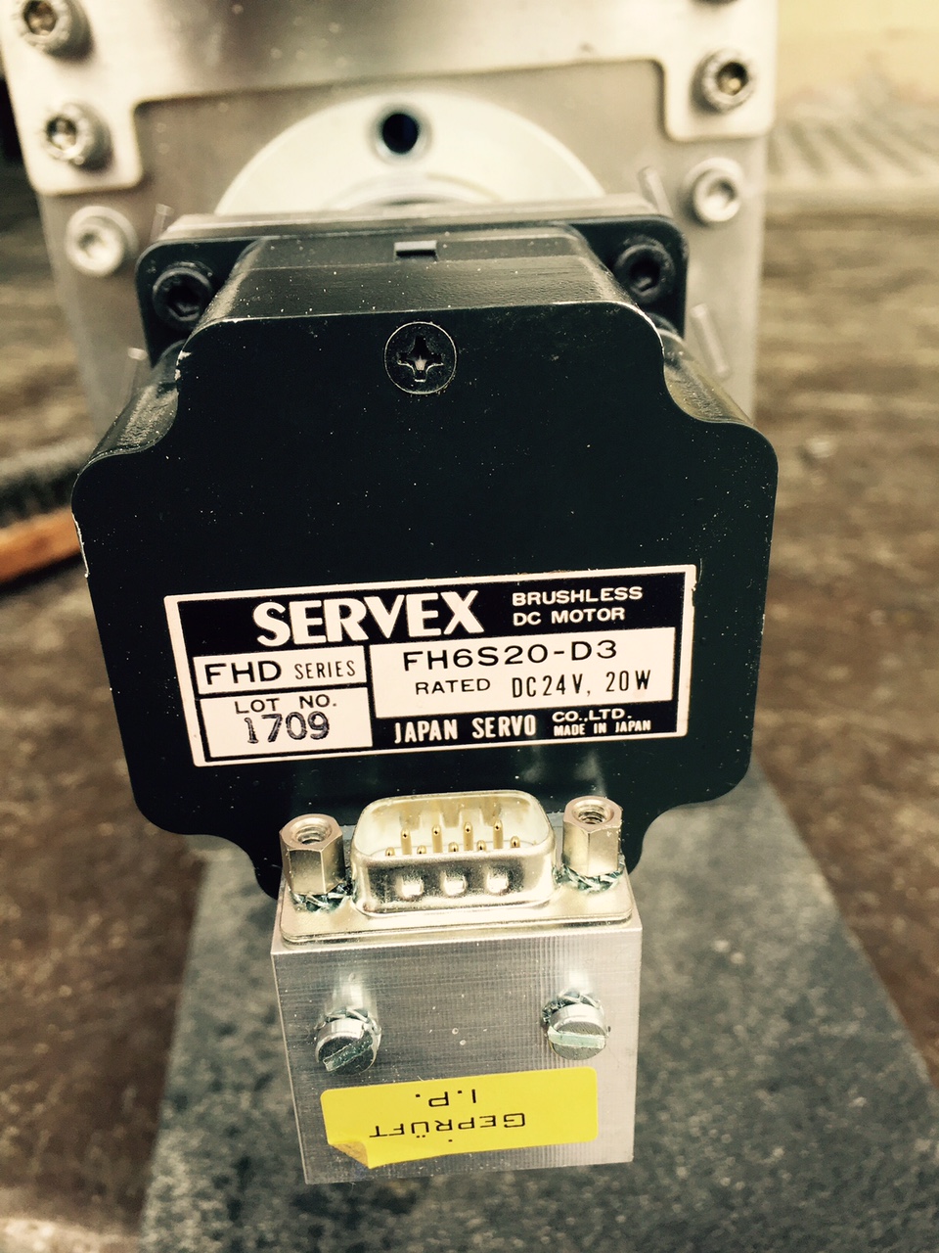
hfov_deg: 48.2
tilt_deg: -26.5
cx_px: 470
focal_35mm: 29
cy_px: 626
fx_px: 1049
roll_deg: +3.9
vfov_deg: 61.7
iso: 50
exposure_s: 1/120
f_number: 2.2
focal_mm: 4.15
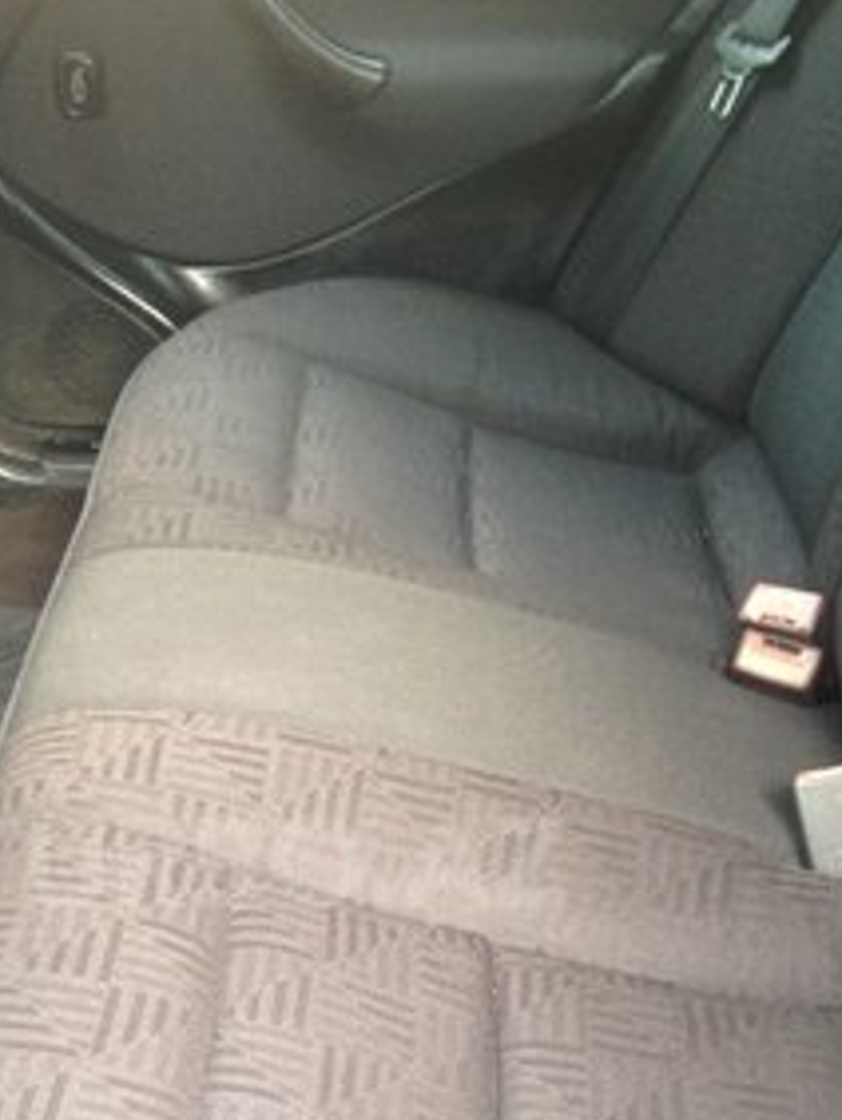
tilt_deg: -35.4
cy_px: 862
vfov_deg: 32.5
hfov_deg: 25.1
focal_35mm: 58
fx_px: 1878
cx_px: 258
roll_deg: +3.9
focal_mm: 4.12
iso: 80
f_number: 2.4
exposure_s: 1/20
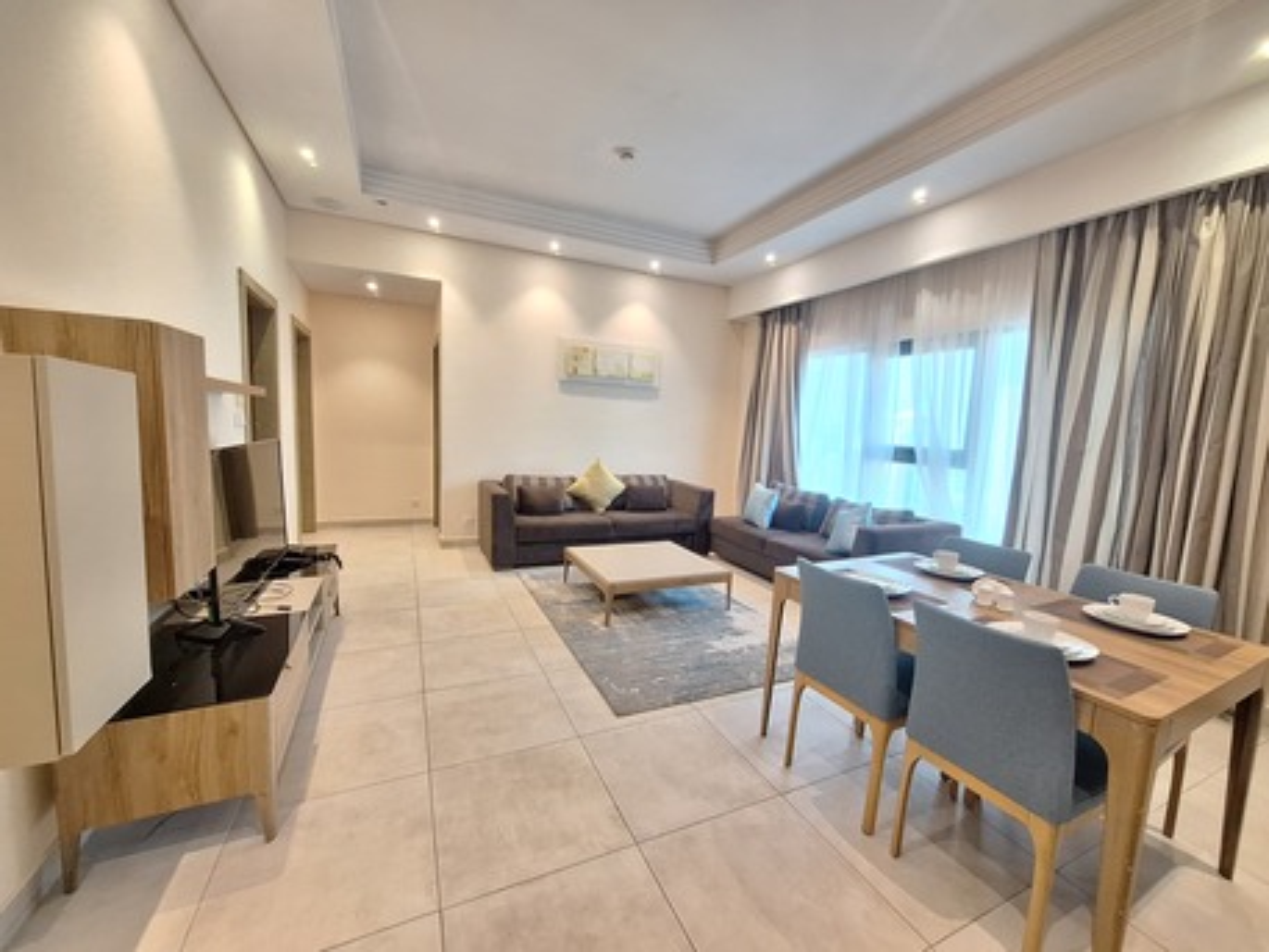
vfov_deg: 89.9
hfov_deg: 106.2
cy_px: 476
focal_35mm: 13
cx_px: 634
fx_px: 477
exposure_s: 1/25
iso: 200
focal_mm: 1.74
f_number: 2.2
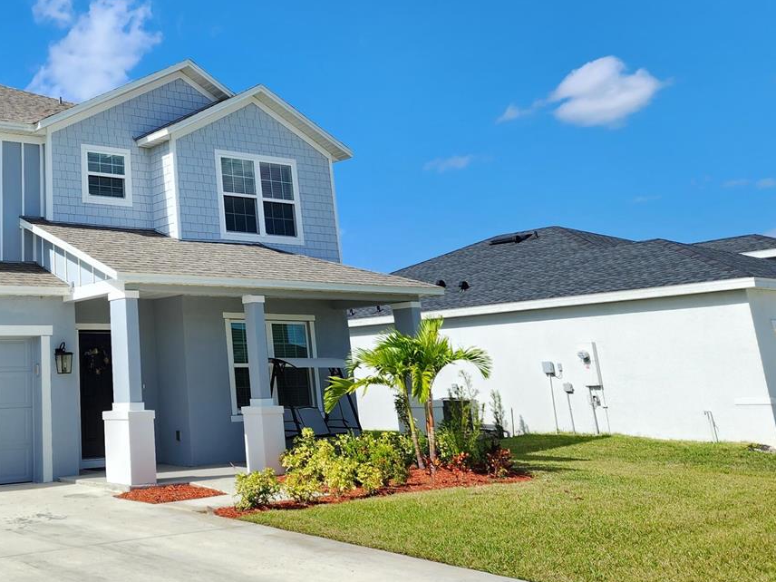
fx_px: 964
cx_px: 111
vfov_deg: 32.8
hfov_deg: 41.2
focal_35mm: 43
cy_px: 134
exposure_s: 1/1087
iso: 12
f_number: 1.8
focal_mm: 6.4
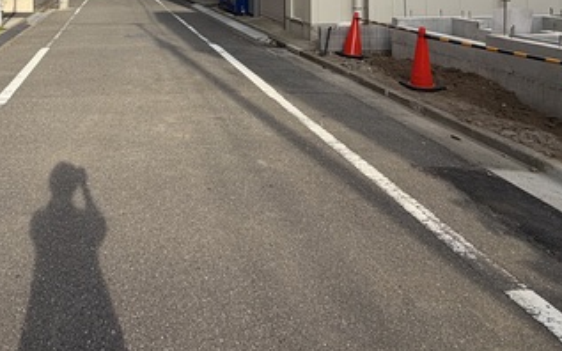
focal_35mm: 30
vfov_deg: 36.3
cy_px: -23
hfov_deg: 59.3
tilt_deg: -1.6
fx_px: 459
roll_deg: +1.1
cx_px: 135
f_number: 2.2
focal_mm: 2.22
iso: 32
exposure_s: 1/770
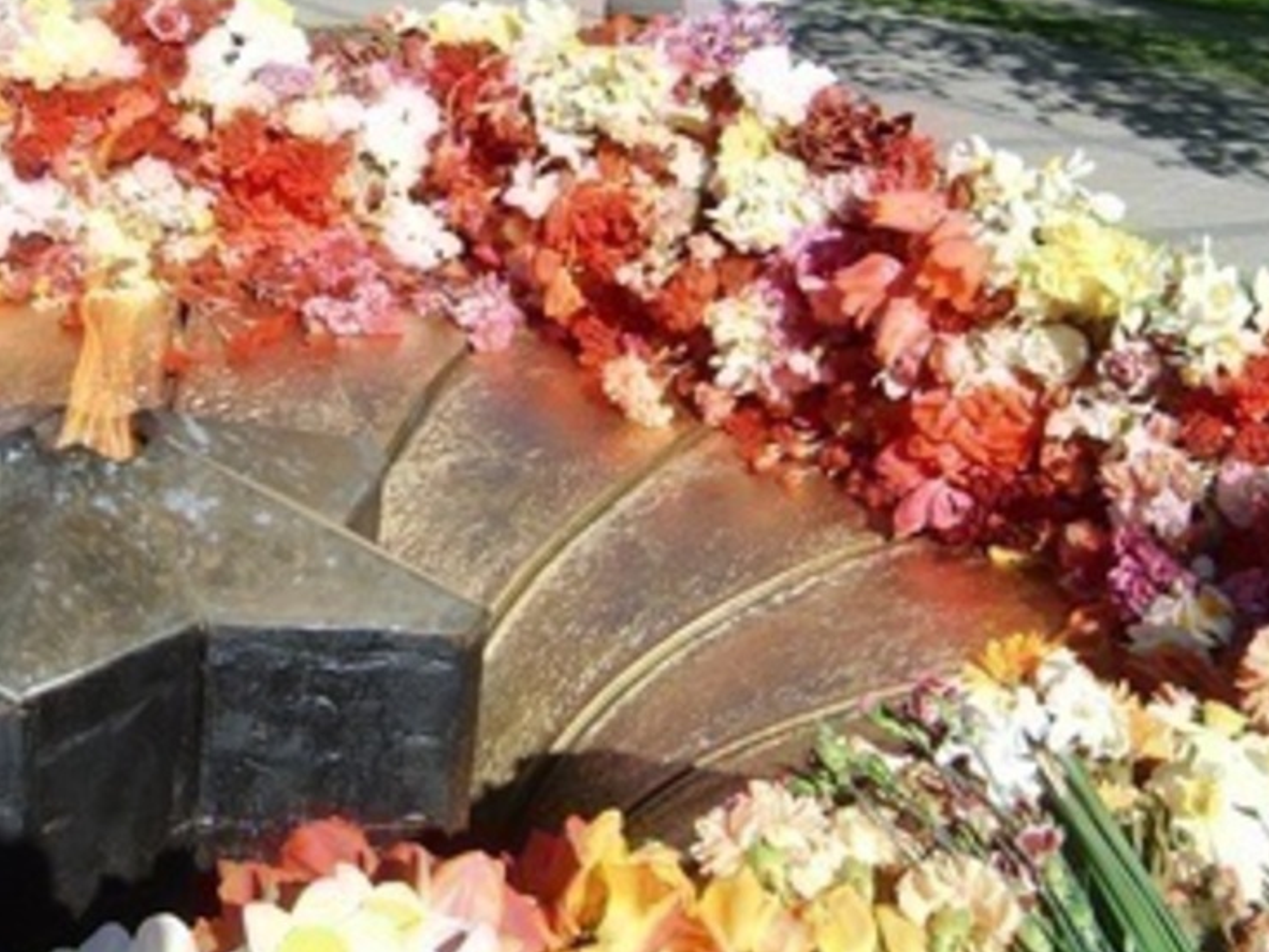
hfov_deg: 31.1
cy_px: 428
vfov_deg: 24.0
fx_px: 2237
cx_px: 315
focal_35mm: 61
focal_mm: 5.8
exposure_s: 1/1000
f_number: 2.8
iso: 50
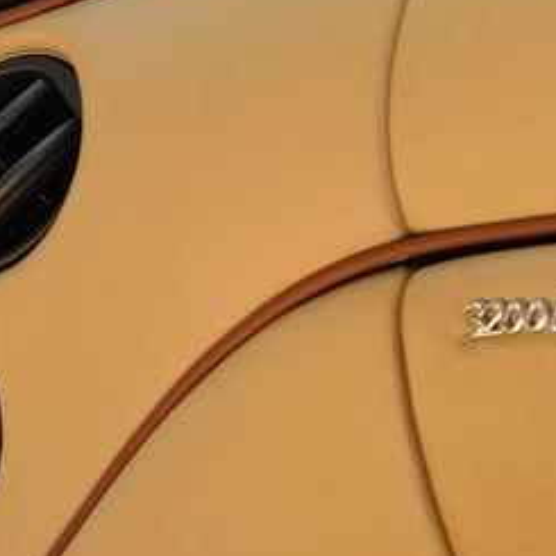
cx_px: -374
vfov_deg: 9.1
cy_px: 406
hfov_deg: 8.8
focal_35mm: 193
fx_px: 3507
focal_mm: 58
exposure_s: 1/160
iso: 220
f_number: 6.3
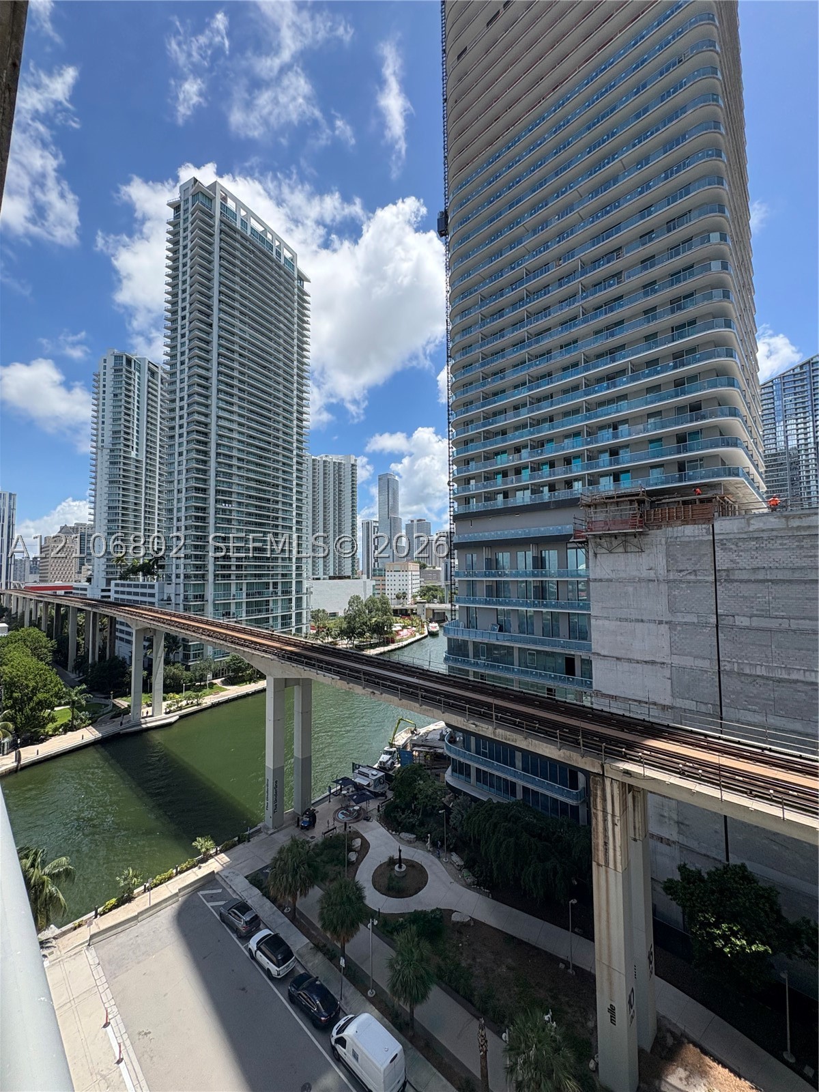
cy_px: 546
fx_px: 442
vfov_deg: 102.1
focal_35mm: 14
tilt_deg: +4.6
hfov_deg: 85.7
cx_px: 410
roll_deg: +0.9
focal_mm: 2.22
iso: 40
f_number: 2.2
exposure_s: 1/1672
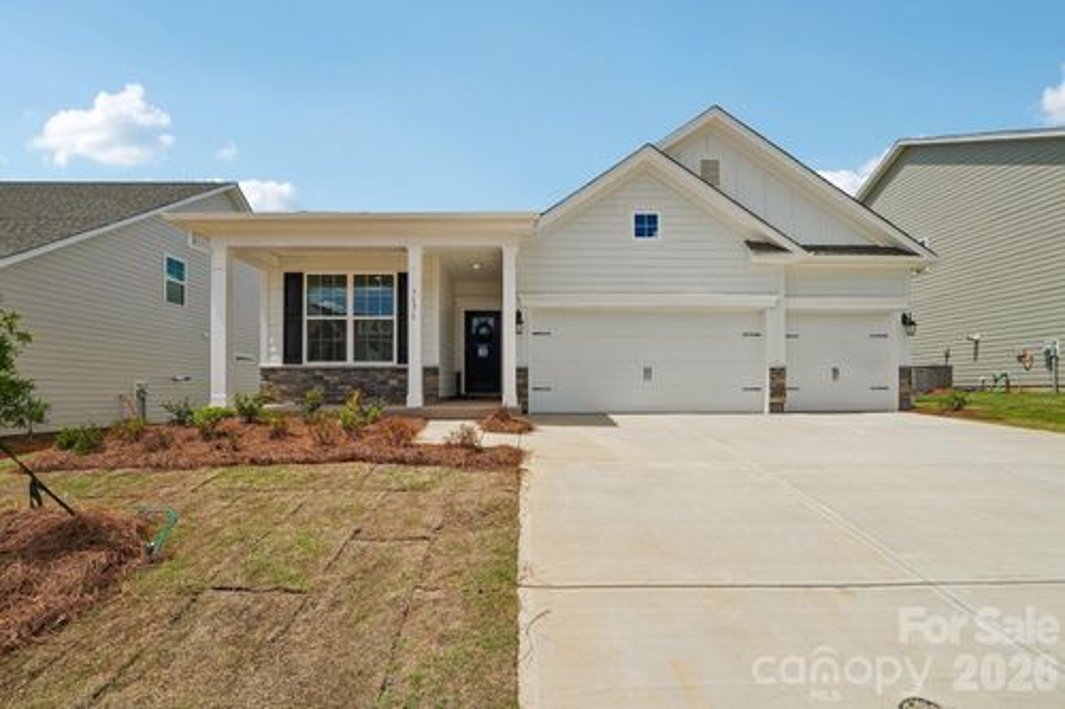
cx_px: 532
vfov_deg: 77.3
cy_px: 354
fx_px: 444
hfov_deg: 100.4
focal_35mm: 15
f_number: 8
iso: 100
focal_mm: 10
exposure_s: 1/200
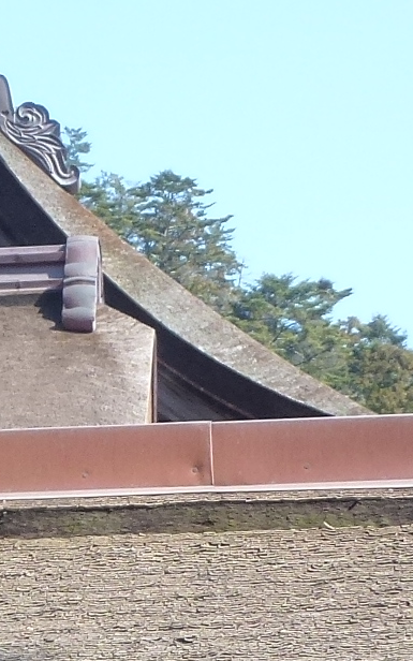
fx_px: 4124
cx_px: -402
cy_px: 436
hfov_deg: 5.6
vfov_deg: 9.2
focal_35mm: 229
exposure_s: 1/200
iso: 160
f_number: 4.3
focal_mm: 9.4
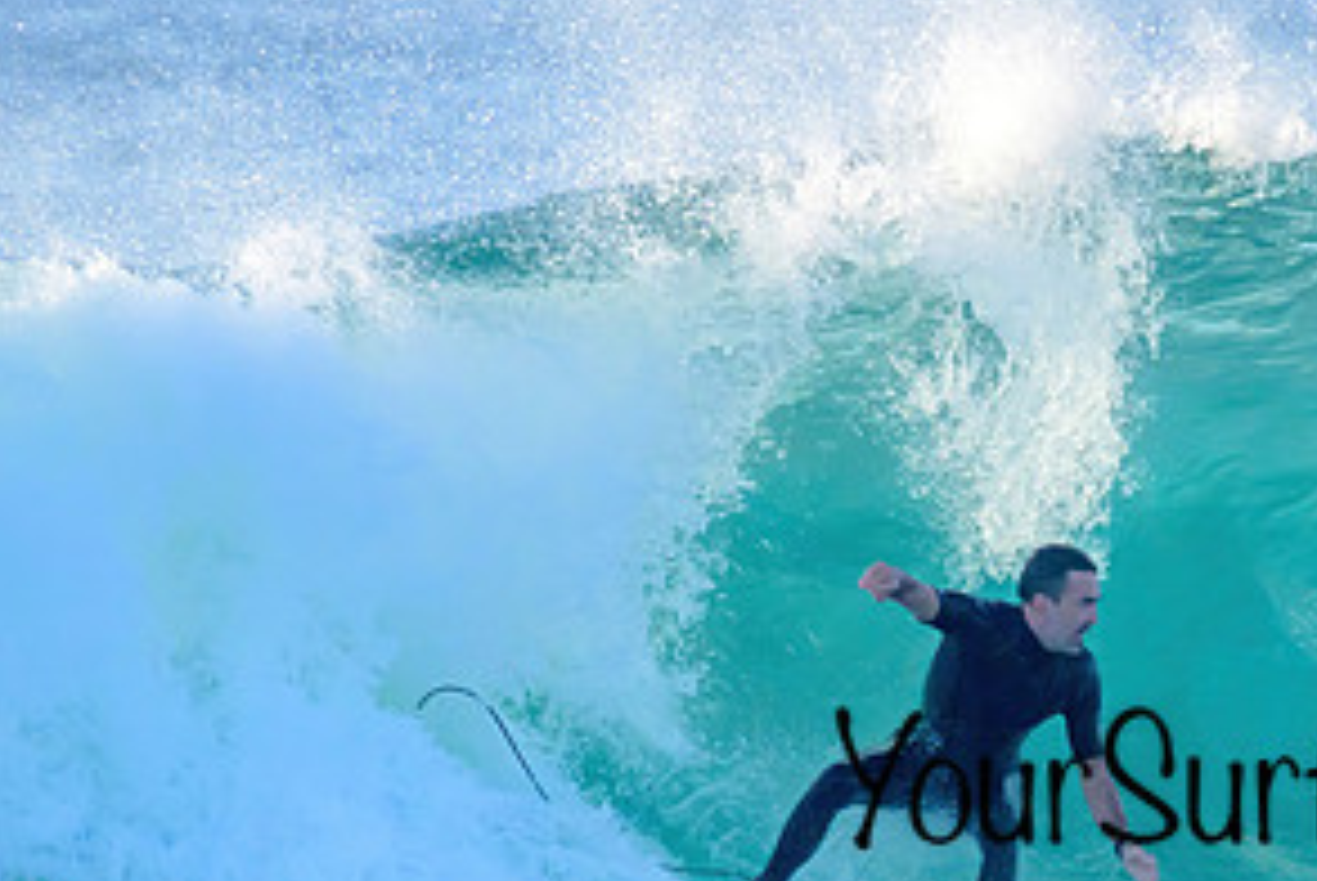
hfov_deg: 1.1
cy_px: 632
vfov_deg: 0.7
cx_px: 1267
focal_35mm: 1842
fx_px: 67452
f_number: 11
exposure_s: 1/1600
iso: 2500
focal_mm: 800
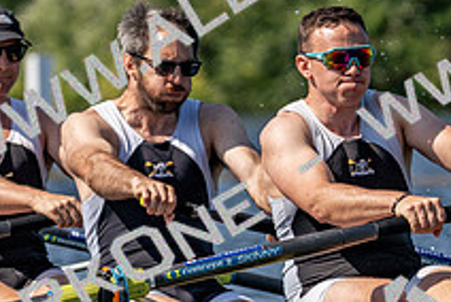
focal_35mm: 776
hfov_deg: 2.7
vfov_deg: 1.8
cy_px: 175
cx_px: 202
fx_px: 9735
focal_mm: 284
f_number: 5.6
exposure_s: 1/2000
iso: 200
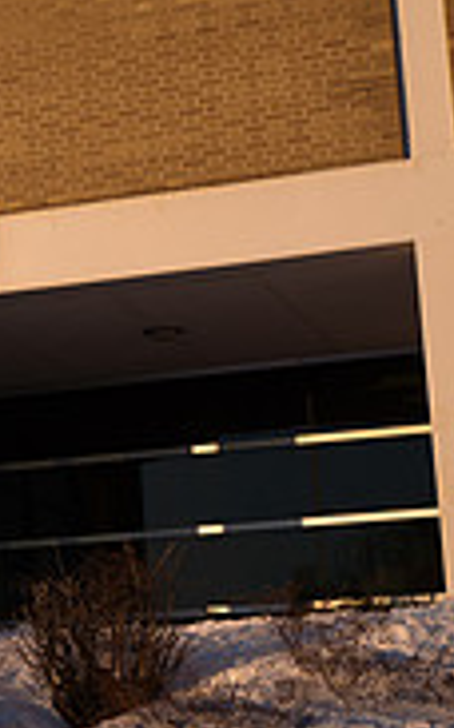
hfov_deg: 10.4
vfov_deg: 17.7
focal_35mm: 118
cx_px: -351
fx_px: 2342
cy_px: 319
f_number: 4.5
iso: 125
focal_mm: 35
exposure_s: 1/1000
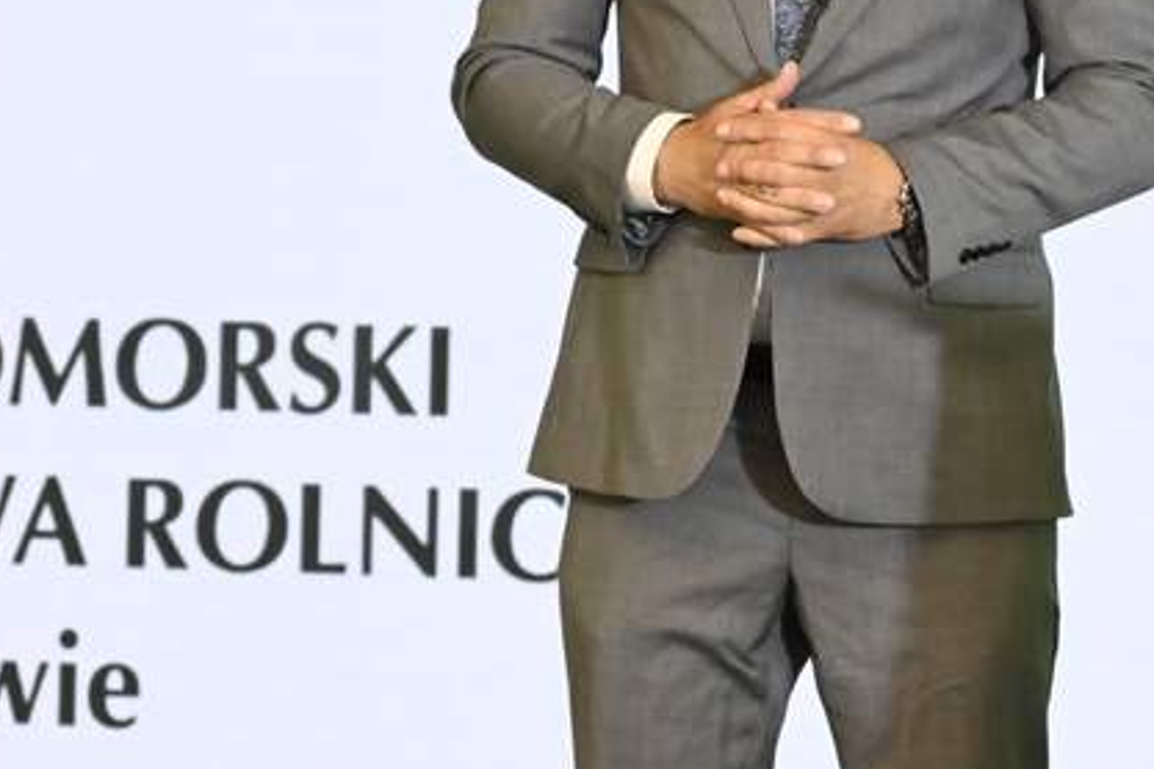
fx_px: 7565
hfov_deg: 8.7
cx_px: 1201
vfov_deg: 5.8
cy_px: 25
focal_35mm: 236
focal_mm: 96
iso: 2500
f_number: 6.3
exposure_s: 1/100
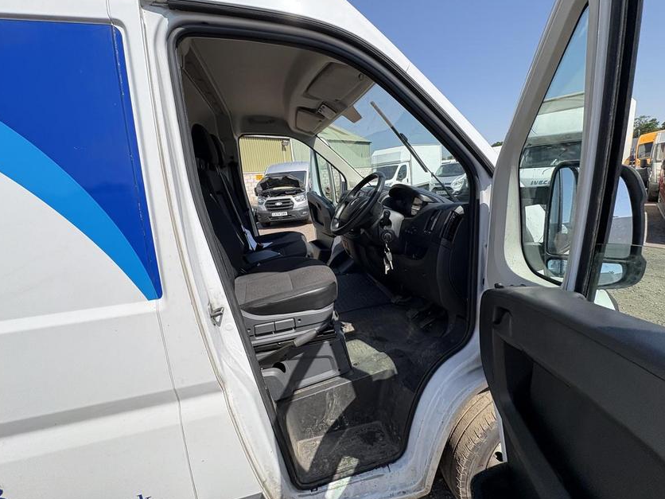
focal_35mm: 15
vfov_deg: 81.7
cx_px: 335
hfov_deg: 98.2
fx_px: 288
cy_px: 235
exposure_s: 1/868
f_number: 2.2
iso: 64
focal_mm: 2.22
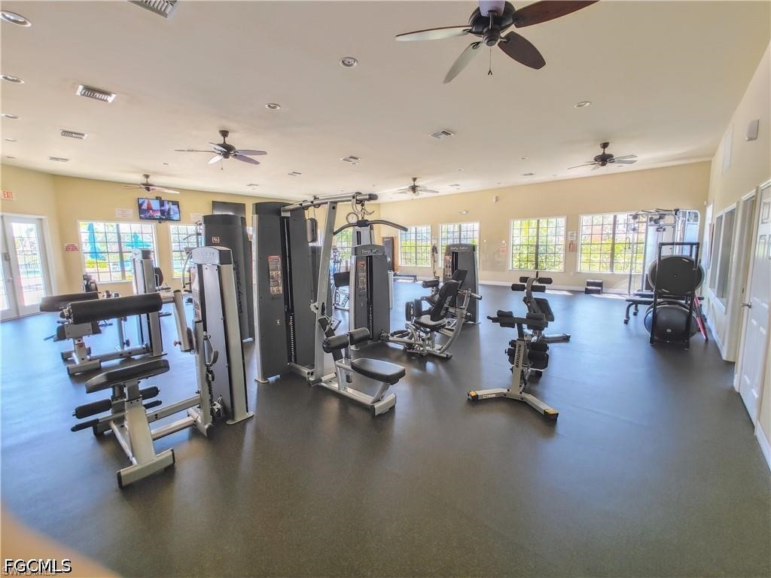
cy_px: 289
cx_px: 386
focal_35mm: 15
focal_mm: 1.78
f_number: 1.9
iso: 50
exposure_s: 1/33
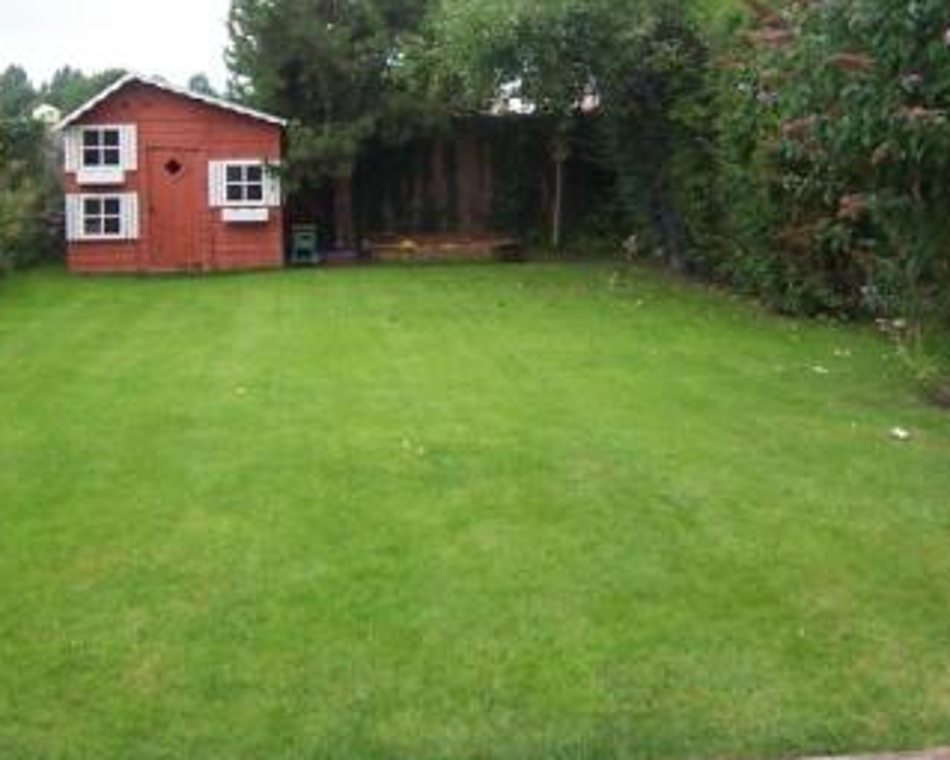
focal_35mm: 41
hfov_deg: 44.5
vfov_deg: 35.3
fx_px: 1152
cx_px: 362
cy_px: 148
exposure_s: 1/250
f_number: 2.8
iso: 64
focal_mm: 3.8
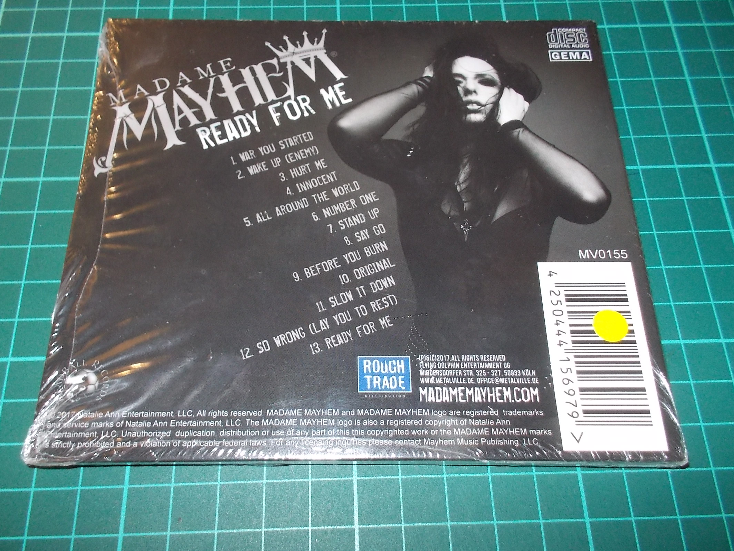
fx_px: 657
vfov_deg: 45.4
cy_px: 278
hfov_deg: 58.3
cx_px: 353
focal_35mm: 31
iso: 200
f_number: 3.3
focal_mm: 4.1
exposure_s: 1/30
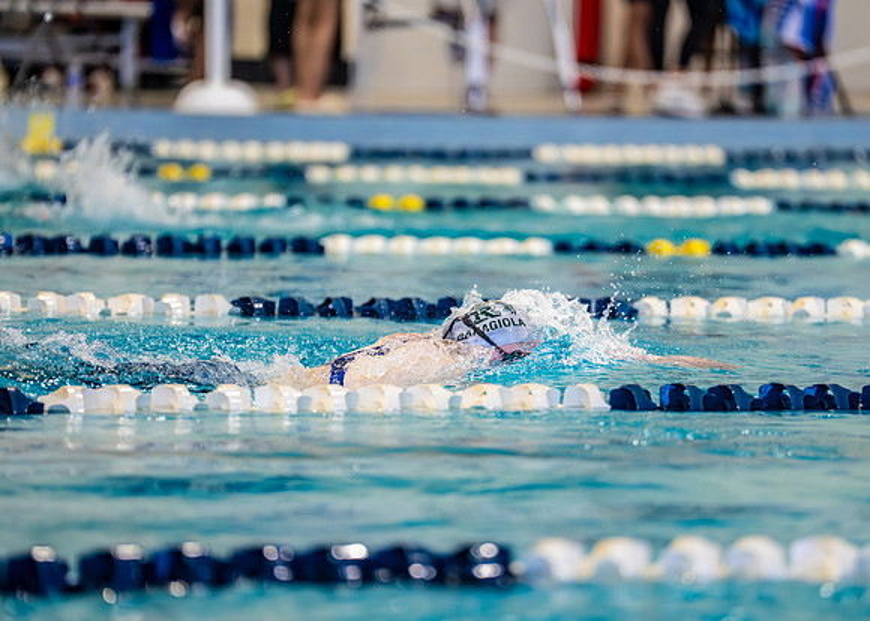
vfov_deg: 6.3
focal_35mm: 229
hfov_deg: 8.8
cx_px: 467
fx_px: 5653
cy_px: 312
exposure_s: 1/1000
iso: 2500
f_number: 2.8
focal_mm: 200
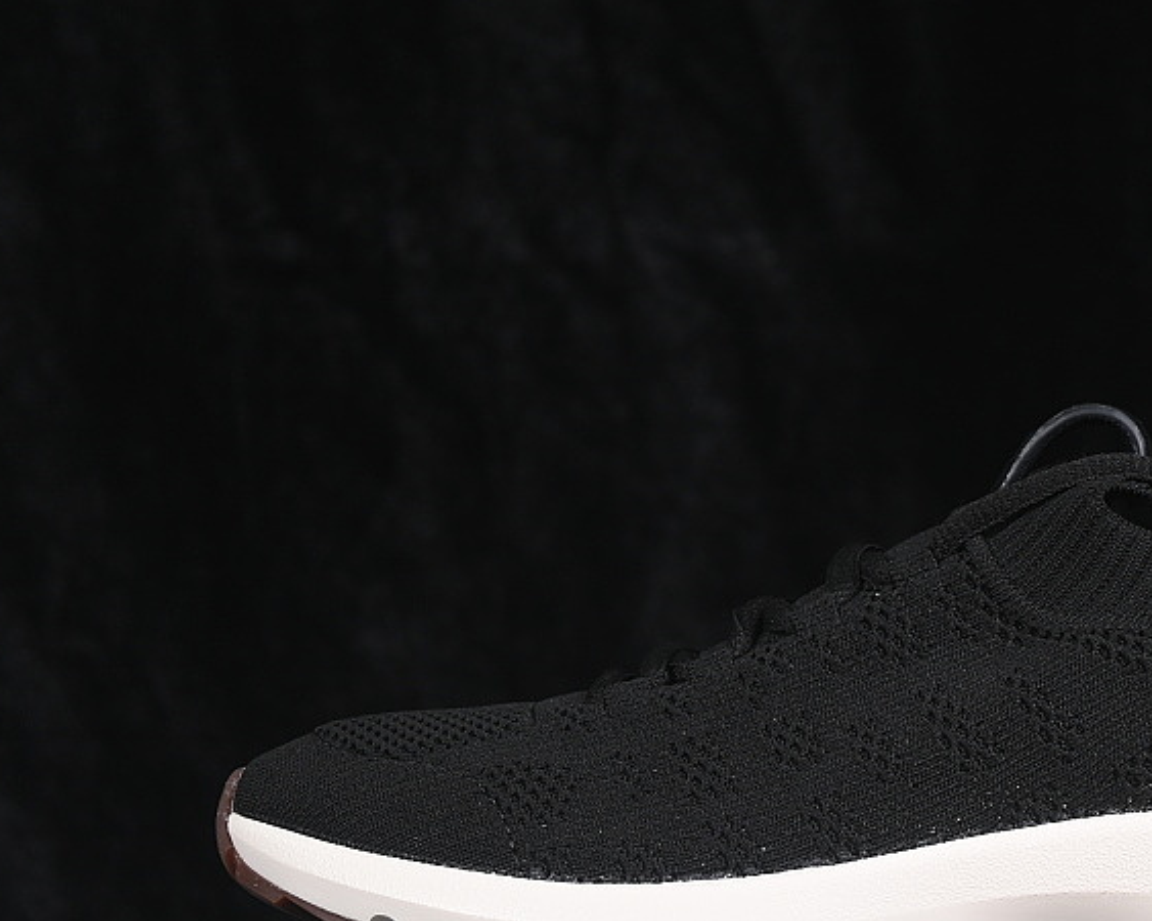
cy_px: 546
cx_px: 976
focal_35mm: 135
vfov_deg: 11.4
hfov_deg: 14.2
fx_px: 4601
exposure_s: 1/60
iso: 160
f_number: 6.3
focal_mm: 50
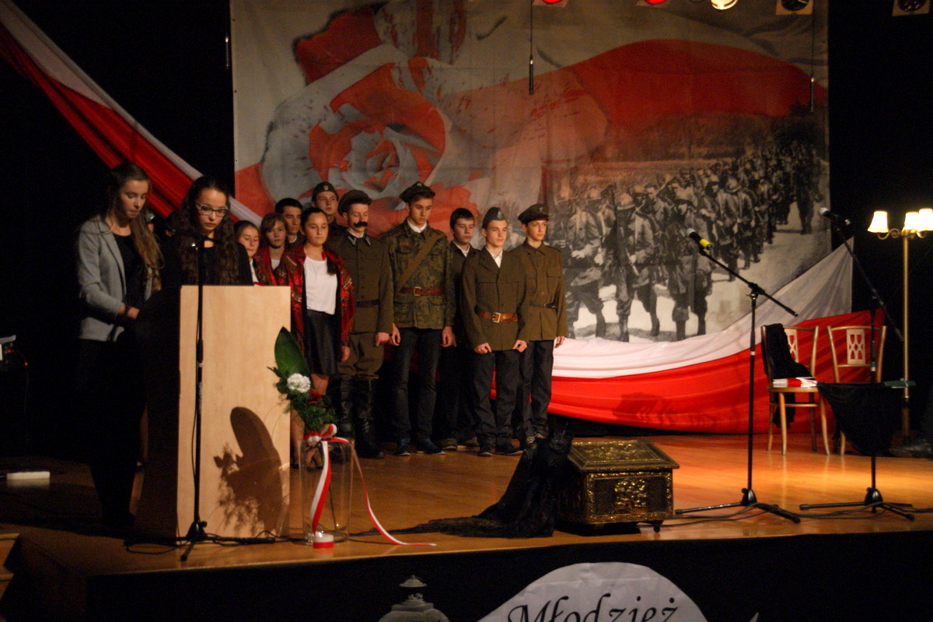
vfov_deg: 20.1
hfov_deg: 29.9
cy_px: 311
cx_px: 466
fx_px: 1749
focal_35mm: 68
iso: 800
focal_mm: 45
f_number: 5
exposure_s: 1/40
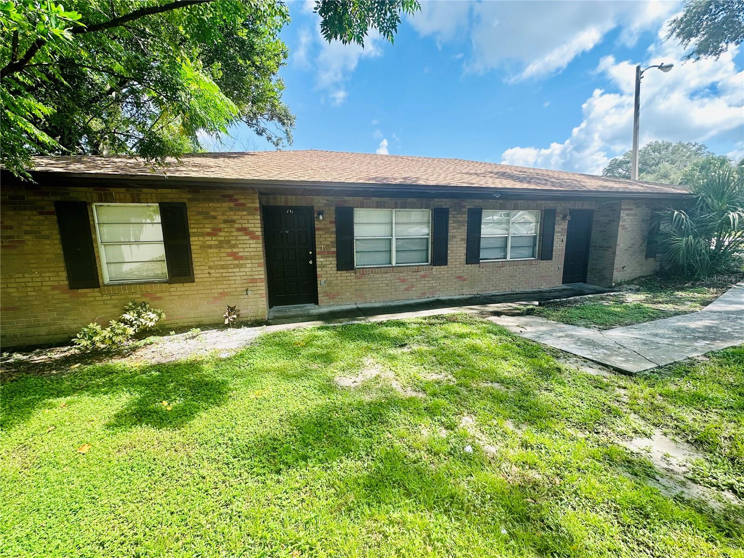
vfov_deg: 85.7
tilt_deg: -9.1
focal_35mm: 14
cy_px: 279
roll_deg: +0.7
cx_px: 372
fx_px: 301
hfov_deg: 102.1
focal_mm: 2.22
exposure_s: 1/578
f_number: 2.2
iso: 40
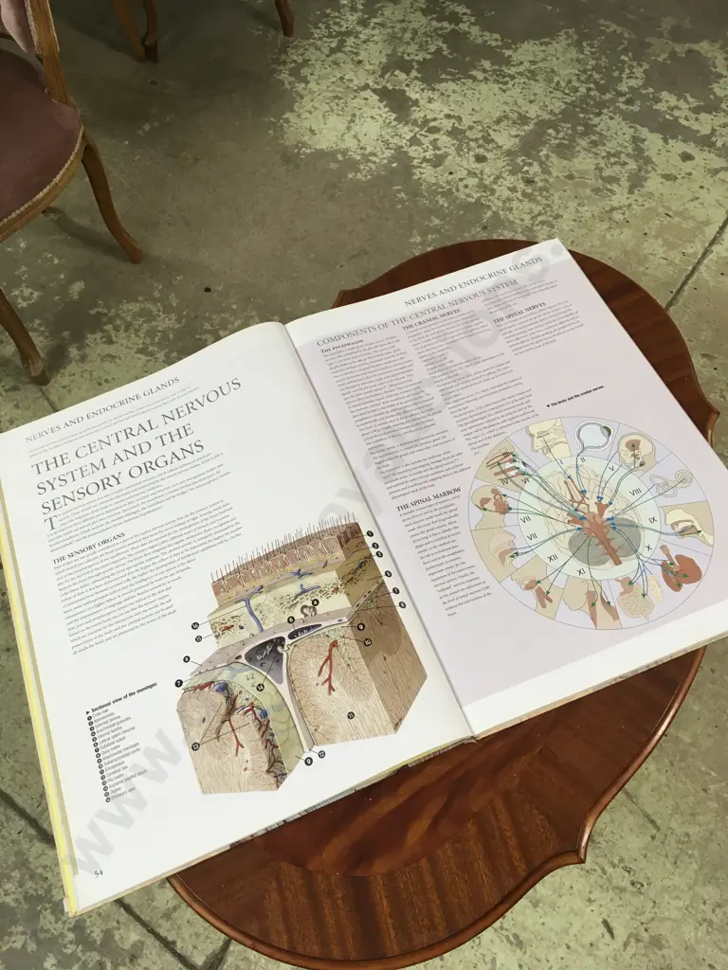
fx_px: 813
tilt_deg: -59.9
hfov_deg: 48.2
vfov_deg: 61.7
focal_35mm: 29
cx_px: 364
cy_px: 485
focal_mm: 4.15
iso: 40
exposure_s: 1/33
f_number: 2.2
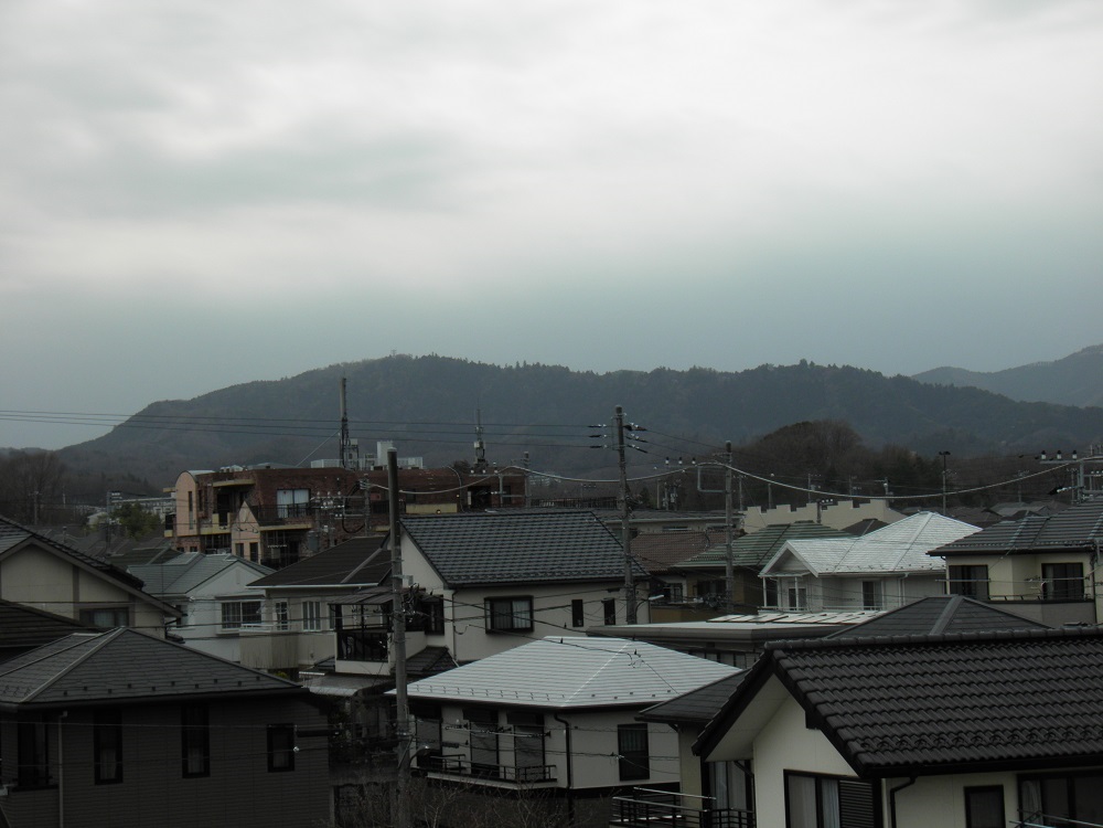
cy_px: 414
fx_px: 3186
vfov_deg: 14.8
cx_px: 552
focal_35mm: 100
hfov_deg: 19.6
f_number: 5.6
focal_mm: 17.1
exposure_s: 1/200
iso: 50
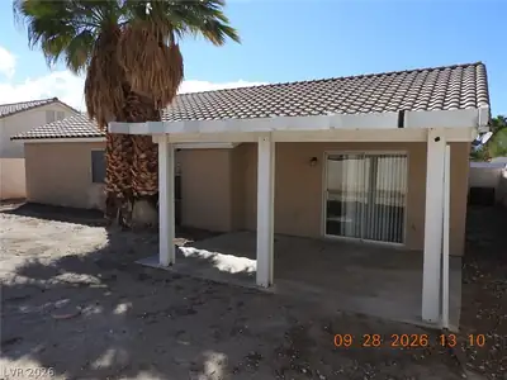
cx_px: 254
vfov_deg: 56.8
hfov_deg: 71.6
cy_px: 190
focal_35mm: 24
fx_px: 352
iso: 100
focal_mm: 4.3
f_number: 3.3
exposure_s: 1/1250
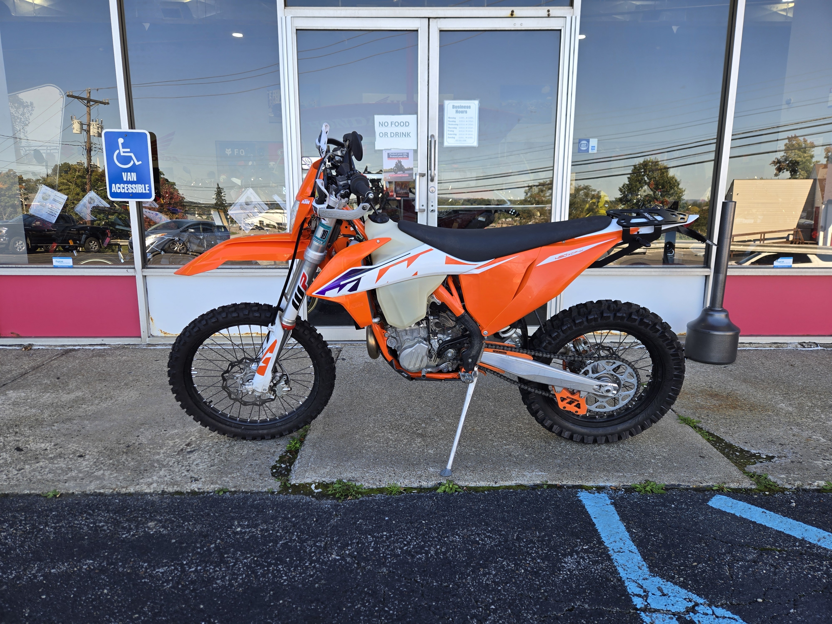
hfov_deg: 73.9
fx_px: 553
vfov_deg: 58.9
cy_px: 312
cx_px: 416
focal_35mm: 23
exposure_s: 1/200
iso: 25
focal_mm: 5.4
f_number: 1.8
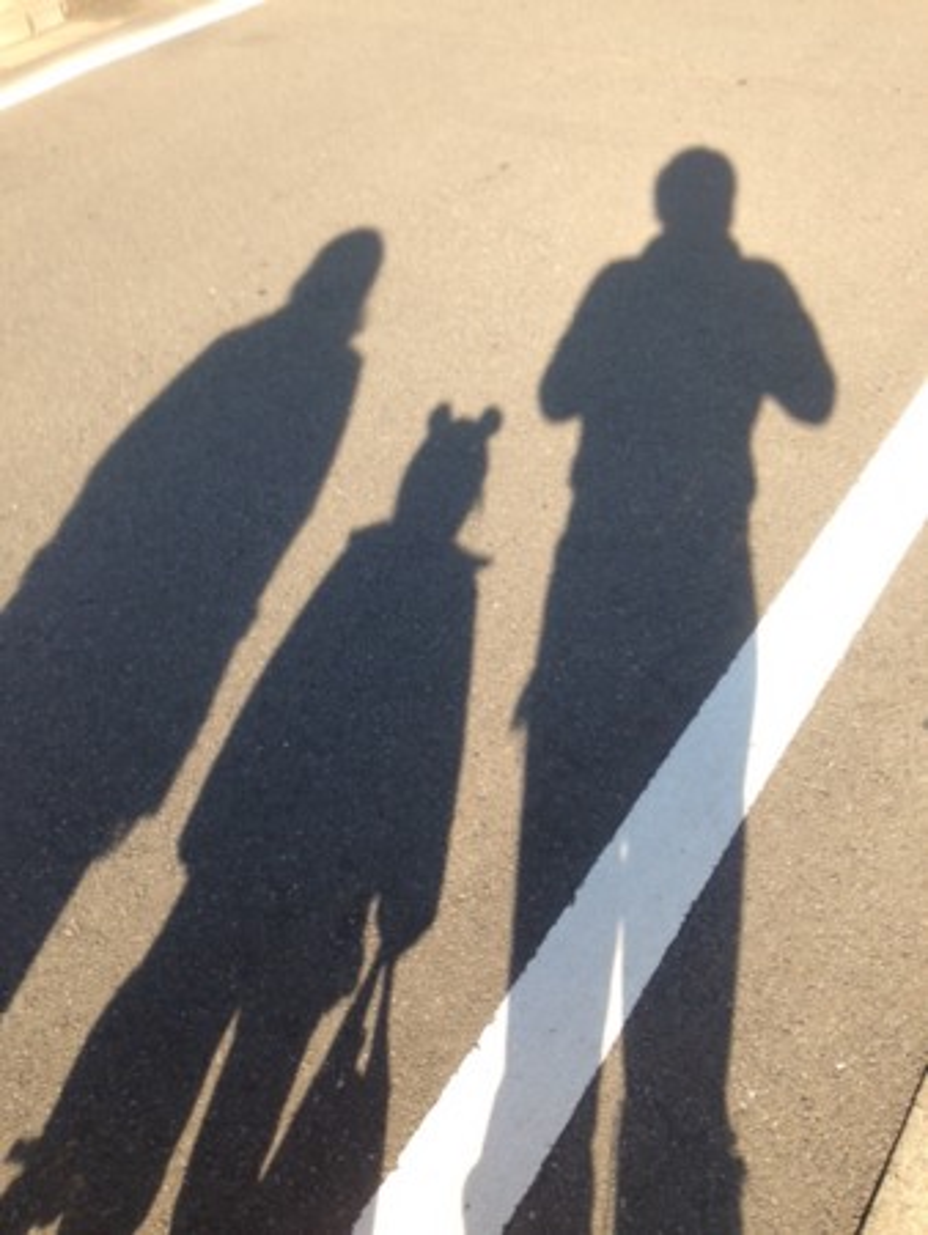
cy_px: 618
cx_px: 464
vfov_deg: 55.3
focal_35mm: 33
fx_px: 1178
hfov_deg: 43.0
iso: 50
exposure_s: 1/240
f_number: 2.4
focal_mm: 4.13
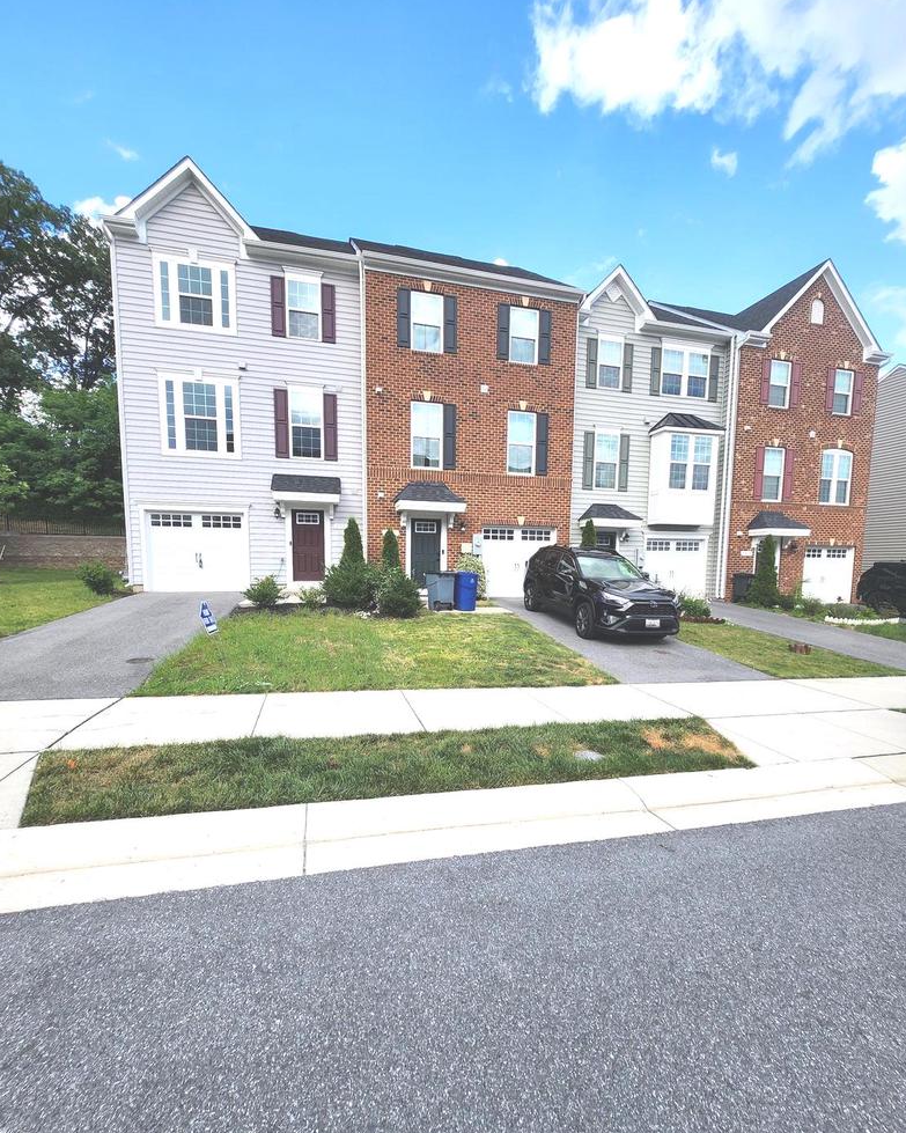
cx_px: 450
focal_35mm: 14
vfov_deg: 100.4
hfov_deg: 88.0
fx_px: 469
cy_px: 621
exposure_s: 1/494
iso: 32
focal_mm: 1.74
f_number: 2.2
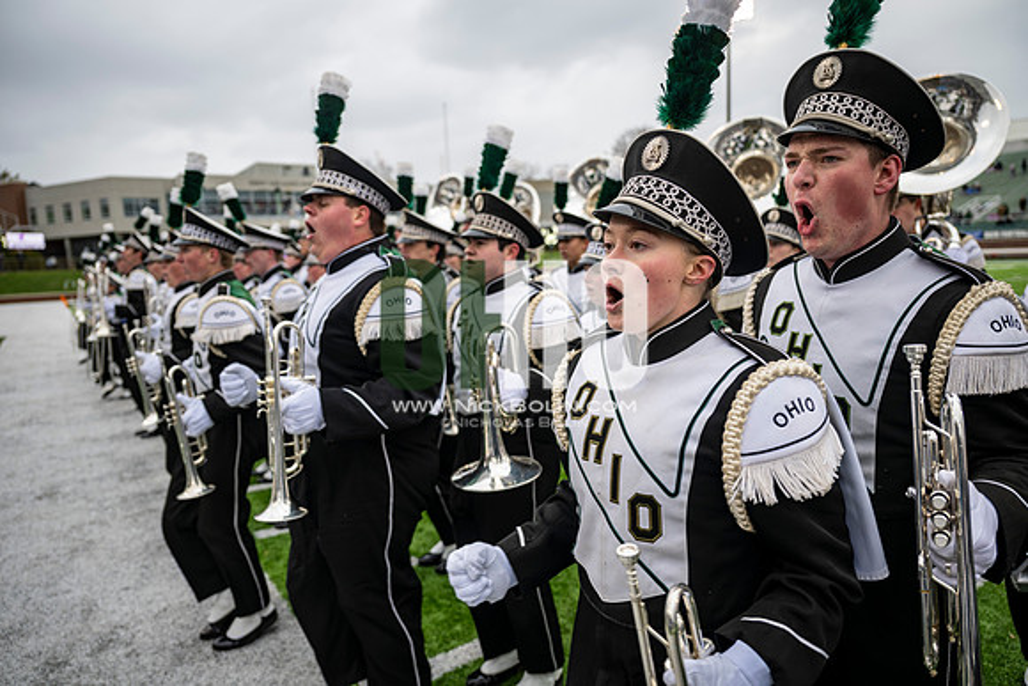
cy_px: 343
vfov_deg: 53.2
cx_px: 514
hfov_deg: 73.7
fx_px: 685
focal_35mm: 24
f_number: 2.8
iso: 100
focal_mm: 24
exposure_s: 1/500
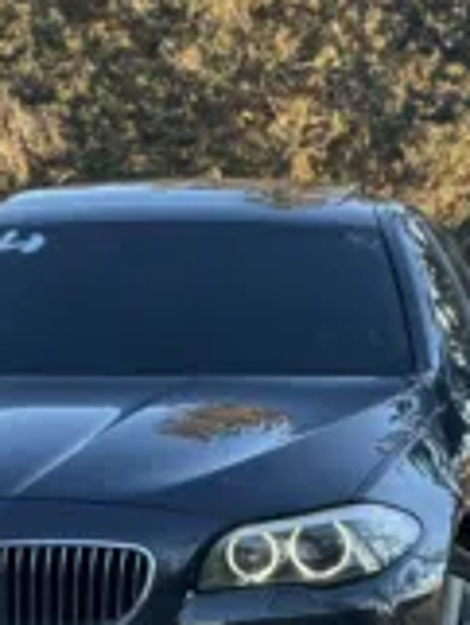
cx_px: 82
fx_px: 3453
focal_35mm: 191
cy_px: 392
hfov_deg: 7.8
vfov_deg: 10.3
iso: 80
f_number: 2.8
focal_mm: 9
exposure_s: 1/70
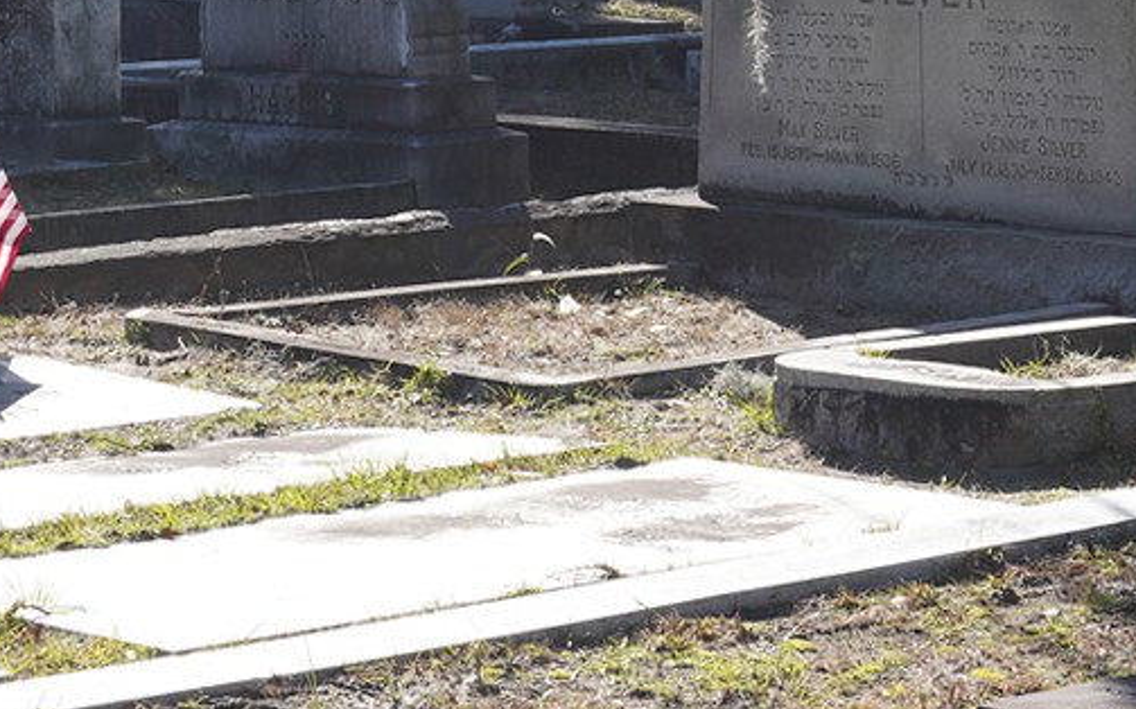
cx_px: 526
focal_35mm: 154
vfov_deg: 8.4
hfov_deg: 13.6
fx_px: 4766
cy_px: -133
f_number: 13
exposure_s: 1/100
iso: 200
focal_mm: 38
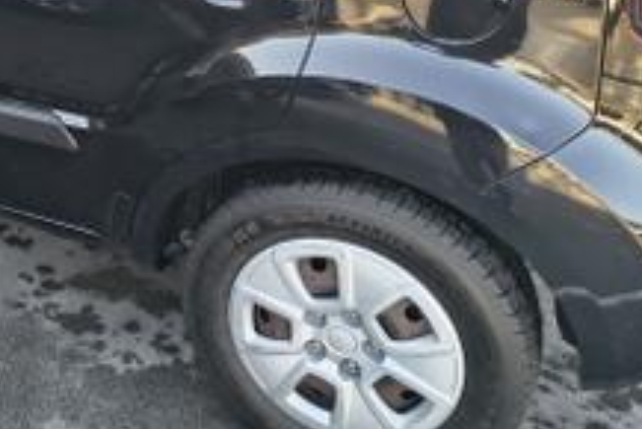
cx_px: 30
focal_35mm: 58
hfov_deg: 32.3
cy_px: -3
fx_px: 1035
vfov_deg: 22.5
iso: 140
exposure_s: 1/120
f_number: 1.8
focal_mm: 5.56
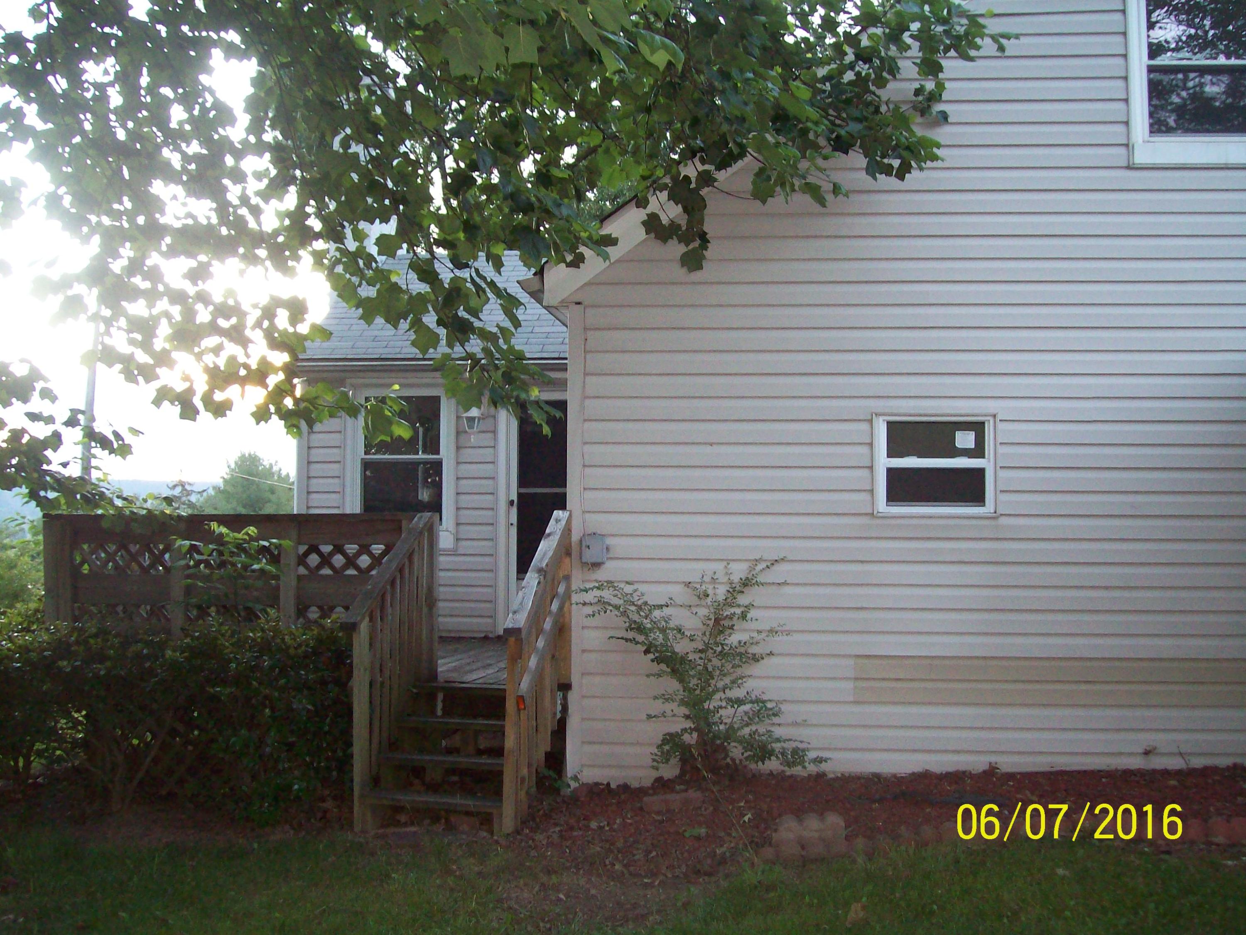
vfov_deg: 39.7
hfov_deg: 51.4
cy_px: 468
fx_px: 1296
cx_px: 623
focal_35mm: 36
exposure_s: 1/64
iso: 200
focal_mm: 6
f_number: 2.7
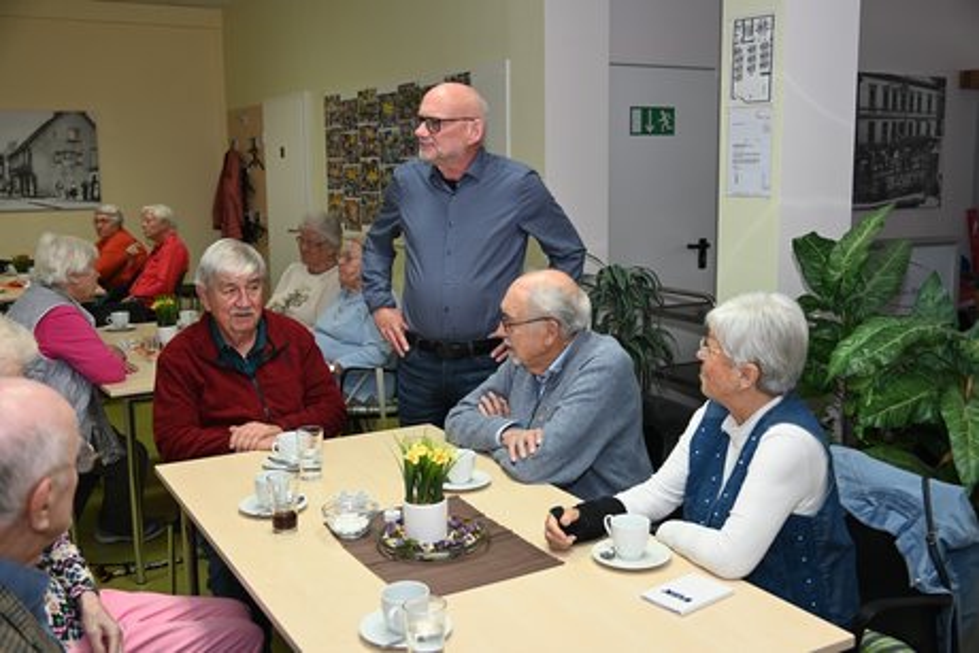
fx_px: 952
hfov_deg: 54.4
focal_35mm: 35
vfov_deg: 37.9
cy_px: 326
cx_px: 490
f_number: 4.5
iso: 400
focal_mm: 35
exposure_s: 1/60
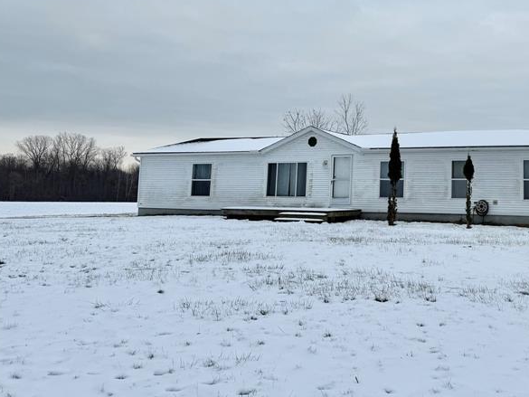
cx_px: 451
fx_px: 642
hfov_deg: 42.0
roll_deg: -1.1
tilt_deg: +6.5
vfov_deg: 33.9
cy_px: 122
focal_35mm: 42
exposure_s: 1/1901
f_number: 1.78
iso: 80
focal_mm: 6.76
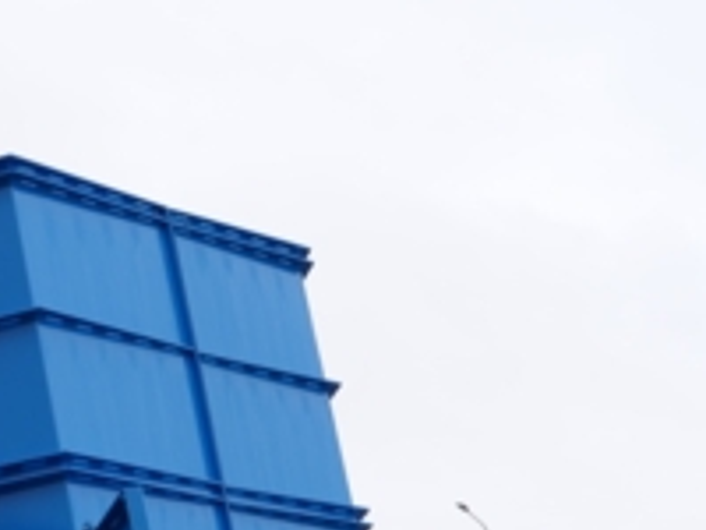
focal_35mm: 101
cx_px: -208
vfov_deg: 14.2
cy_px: 640
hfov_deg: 18.2
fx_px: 2060
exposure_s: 1/200
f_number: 4.5
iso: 200
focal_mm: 18
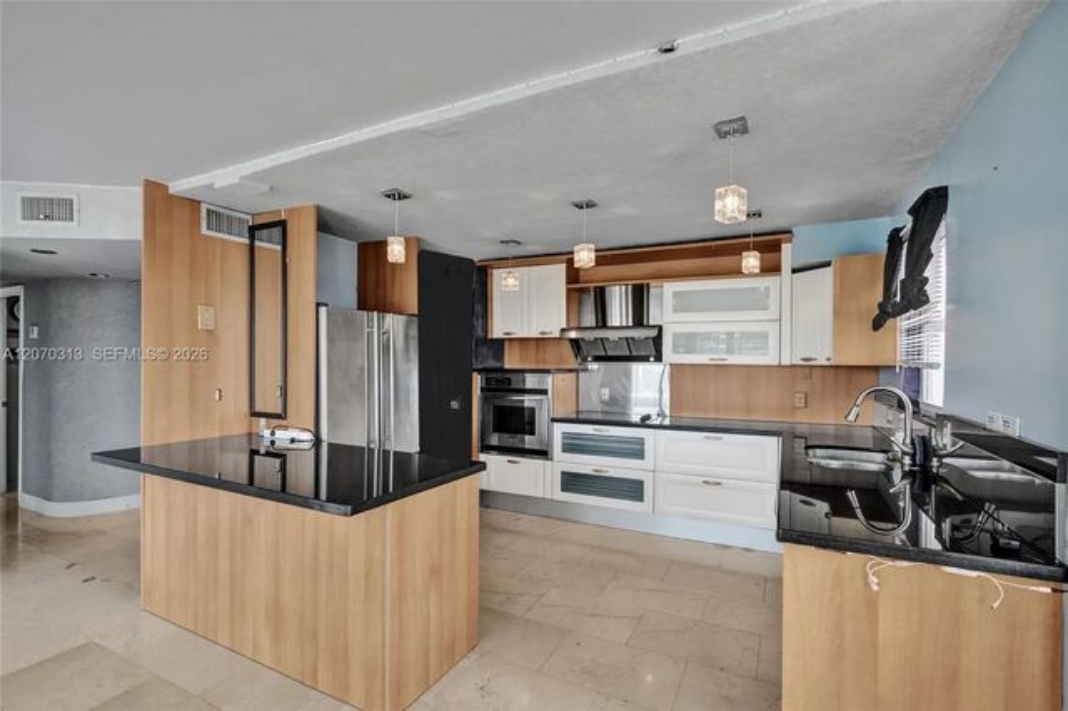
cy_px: 356
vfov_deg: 73.7
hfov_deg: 96.8
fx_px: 474
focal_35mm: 16
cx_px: 534
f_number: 8
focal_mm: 16
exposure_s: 1/250
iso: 800
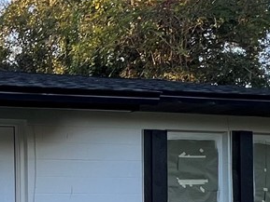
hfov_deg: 20.3
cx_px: -202
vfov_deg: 19.8
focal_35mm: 72
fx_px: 562
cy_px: 208
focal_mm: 1.57
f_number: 1.8
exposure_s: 1/195
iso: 32
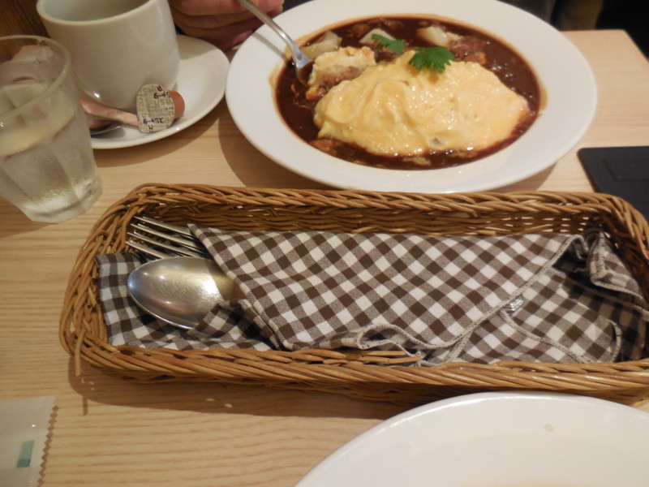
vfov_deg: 54.9
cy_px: 244
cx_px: 324
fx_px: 469
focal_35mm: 25
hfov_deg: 69.4
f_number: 3.1
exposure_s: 1/25
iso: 400
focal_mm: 4.5
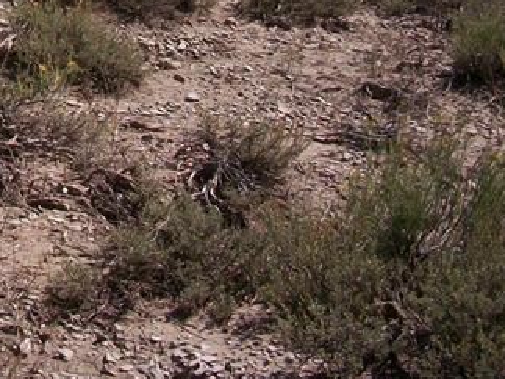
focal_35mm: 111
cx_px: -108
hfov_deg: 16.9
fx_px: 1619
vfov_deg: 12.7
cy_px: -185
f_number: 5.6
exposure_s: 1/500
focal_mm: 6.3
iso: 80
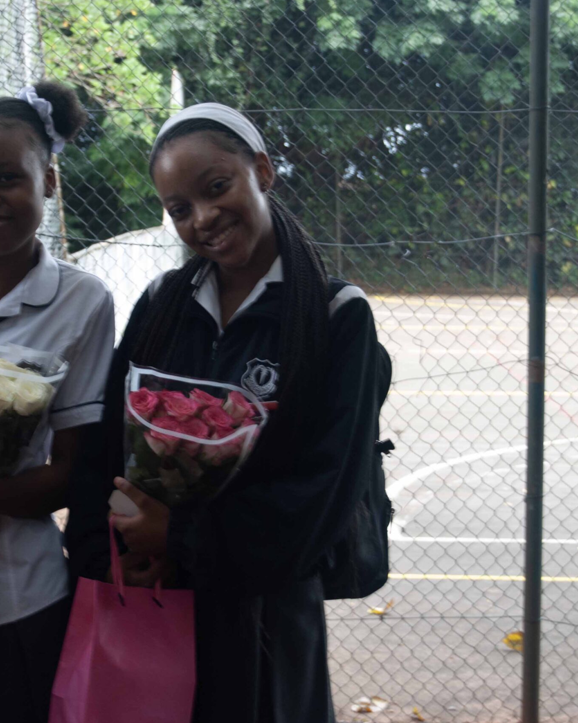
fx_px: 2496
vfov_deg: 16.5
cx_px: 139
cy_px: 362
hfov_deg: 13.2
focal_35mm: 117
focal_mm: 55
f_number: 5.6
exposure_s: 1/50
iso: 200
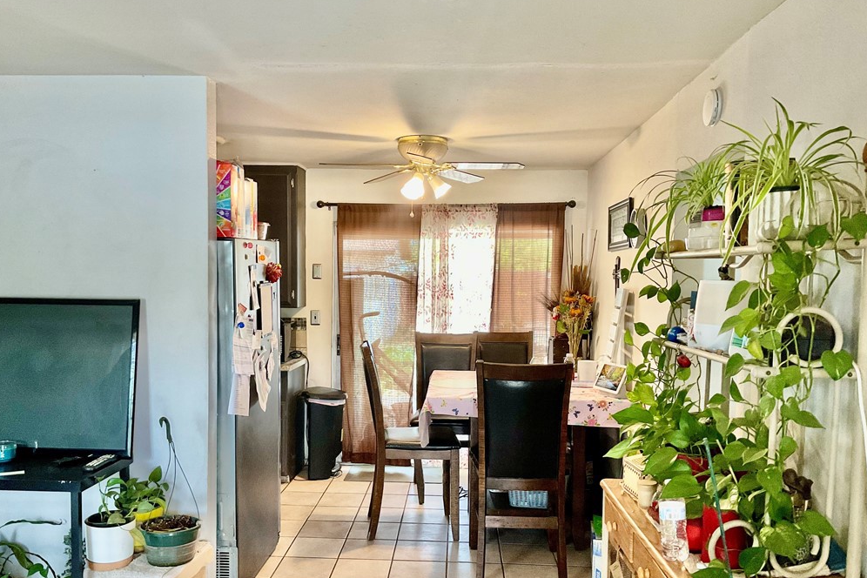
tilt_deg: -3.8
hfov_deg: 60.3
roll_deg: -0.8
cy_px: 322
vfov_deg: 42.3
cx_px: 426
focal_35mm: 31
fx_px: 747
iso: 125
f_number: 1.8
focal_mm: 3
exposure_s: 1/60
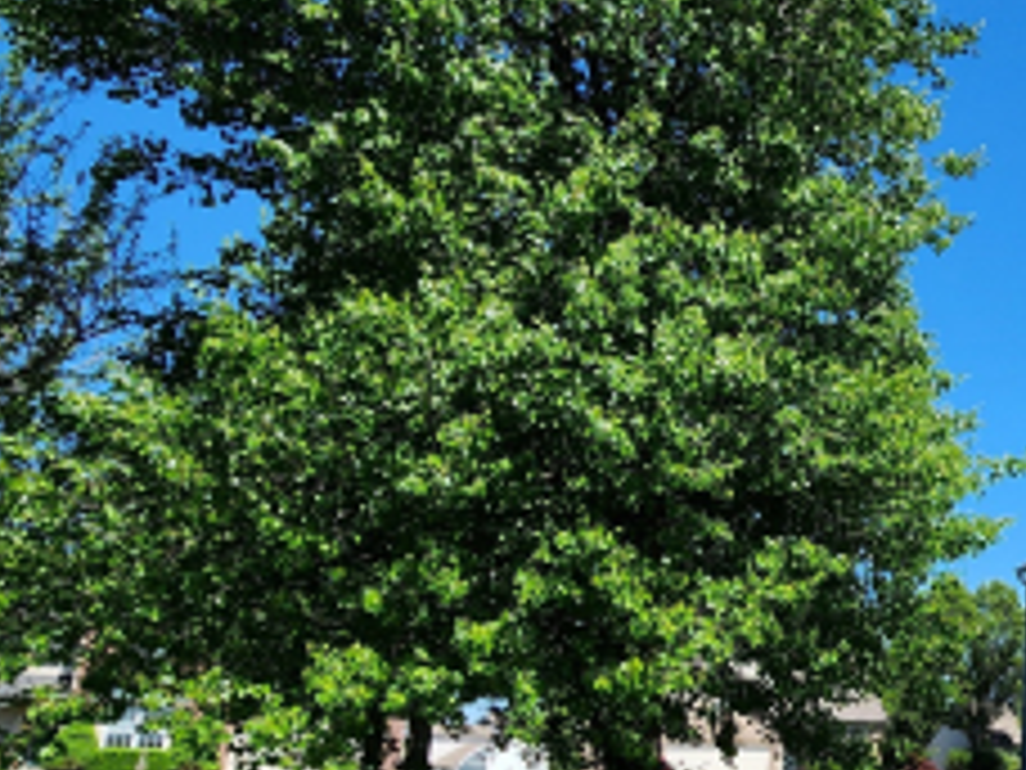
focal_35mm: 38
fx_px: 1126
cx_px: 1186
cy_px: 518
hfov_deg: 38.4
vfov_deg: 37.3
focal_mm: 2.2
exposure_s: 1/1588
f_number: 2.2
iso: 50
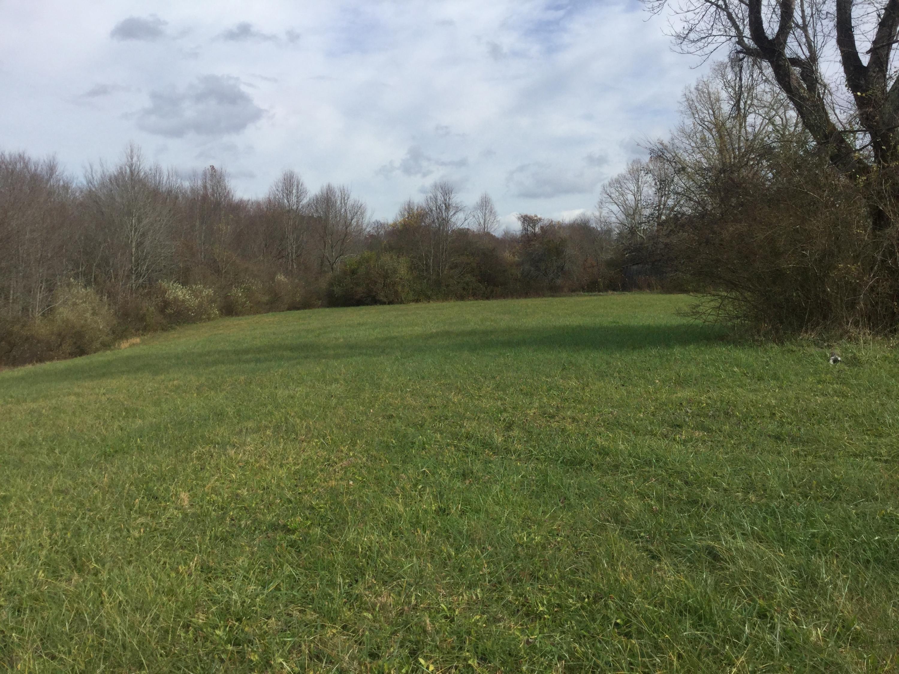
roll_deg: -3.3
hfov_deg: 58.4
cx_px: 450
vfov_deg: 45.4
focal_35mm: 31
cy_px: 337
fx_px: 805
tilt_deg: -3.7
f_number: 2.4
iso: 25
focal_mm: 3.3
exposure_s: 1/1894
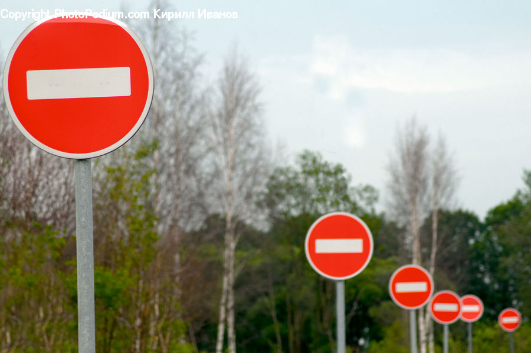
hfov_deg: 9.5
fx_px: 3205
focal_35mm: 218
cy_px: 176
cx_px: 266
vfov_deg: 6.3
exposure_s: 1/320
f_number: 6.3
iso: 200
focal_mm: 145
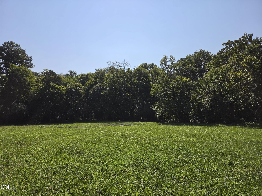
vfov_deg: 58.9
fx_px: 174
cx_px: 131
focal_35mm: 23
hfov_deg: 73.9
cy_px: 98
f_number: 1.8
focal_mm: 5.4
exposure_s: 1/7734
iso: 64
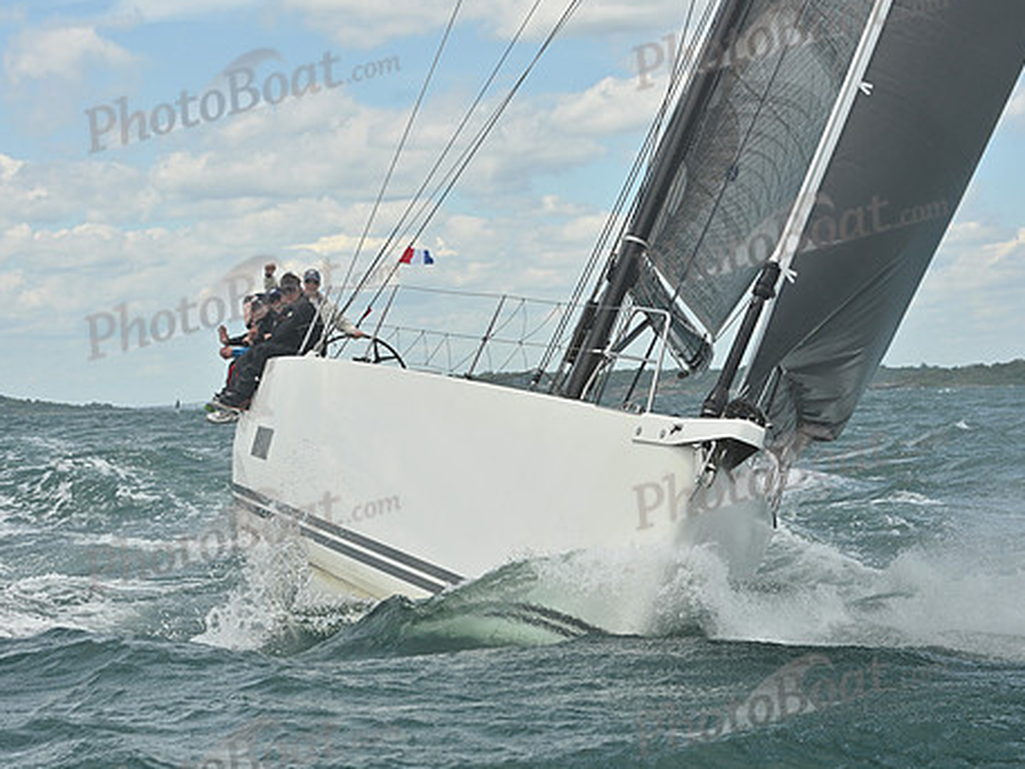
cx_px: 518
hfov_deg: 19.6
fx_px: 2962
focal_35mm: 100
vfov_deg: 14.8
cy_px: 387
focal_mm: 82
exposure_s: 1/1250
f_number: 10
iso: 320
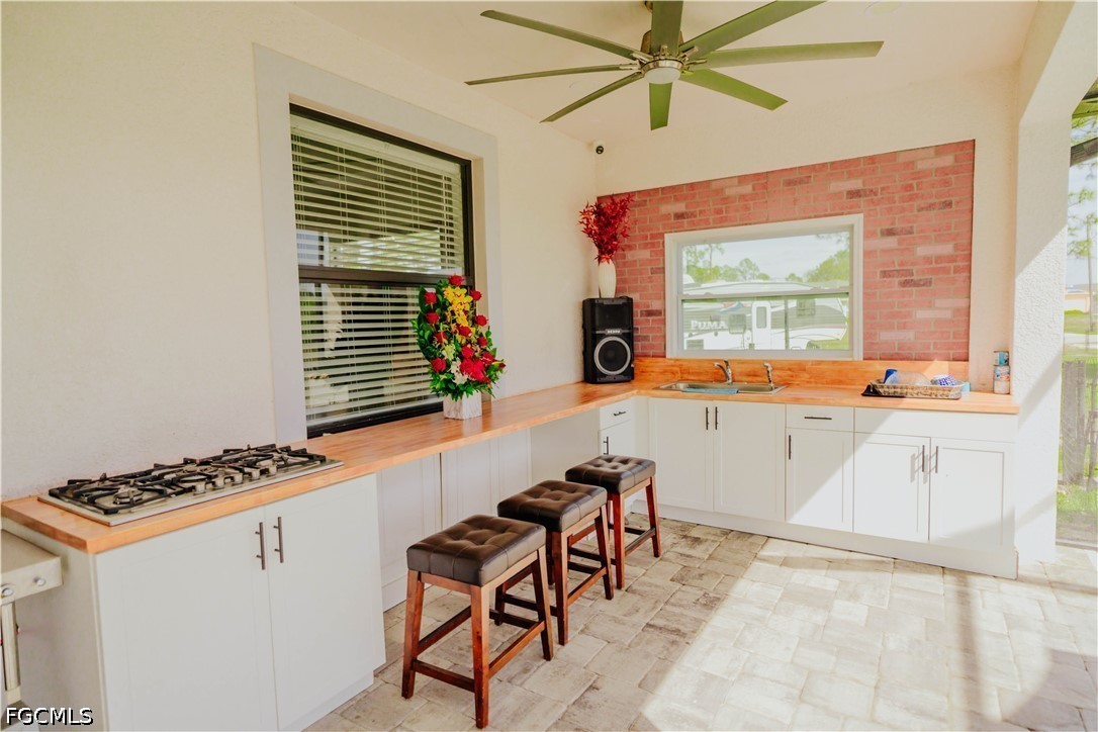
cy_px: 366
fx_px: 610
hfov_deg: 84.0
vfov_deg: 61.9
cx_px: 549
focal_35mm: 20
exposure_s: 1/5000
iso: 500
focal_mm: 20
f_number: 1.8
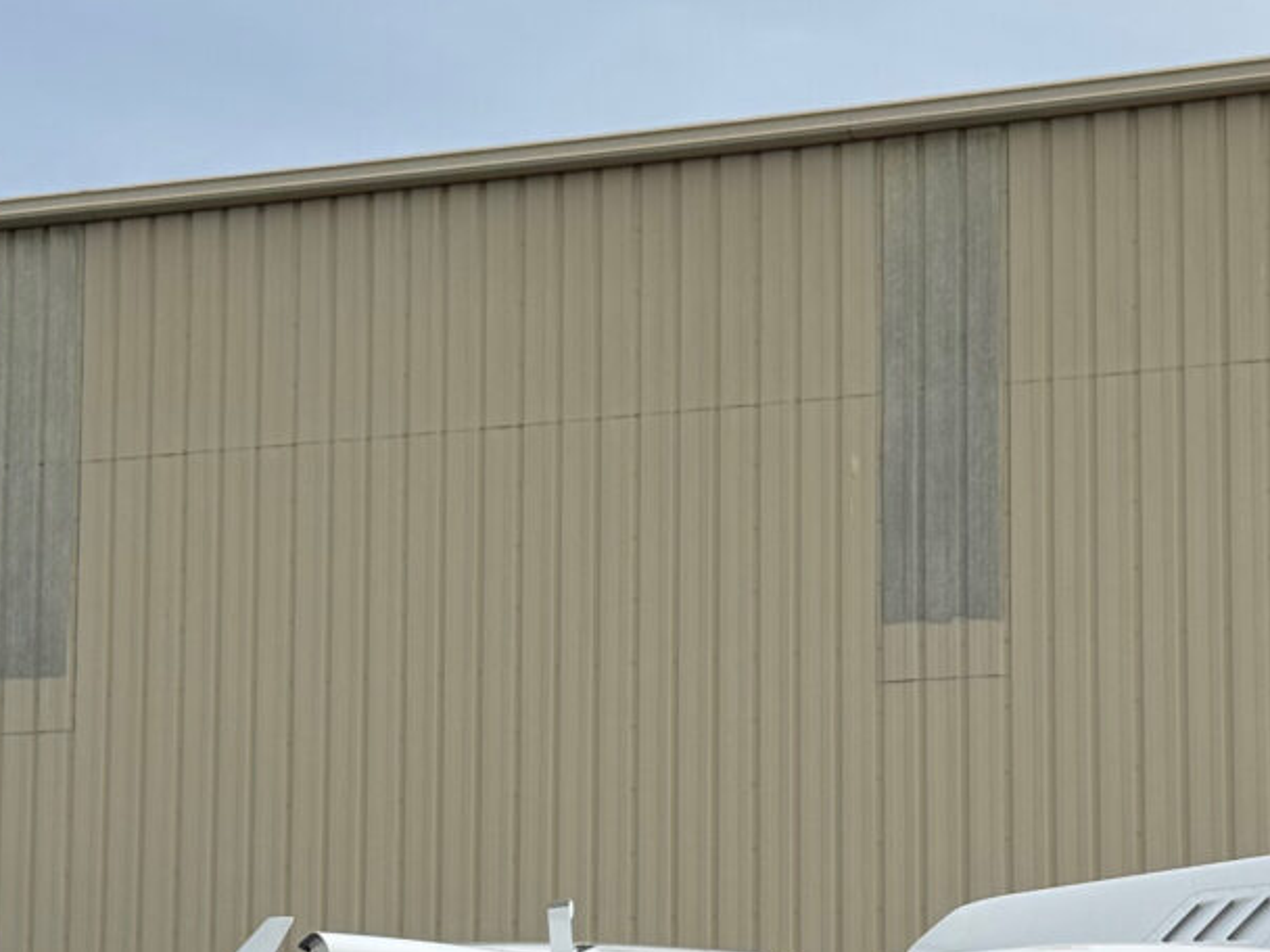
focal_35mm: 101
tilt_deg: +8.3
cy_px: 731
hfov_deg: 19.4
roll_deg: +0.1
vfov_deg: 14.6
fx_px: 3706
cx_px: 704
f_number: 1.78
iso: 80
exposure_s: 1/7092
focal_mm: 6.76
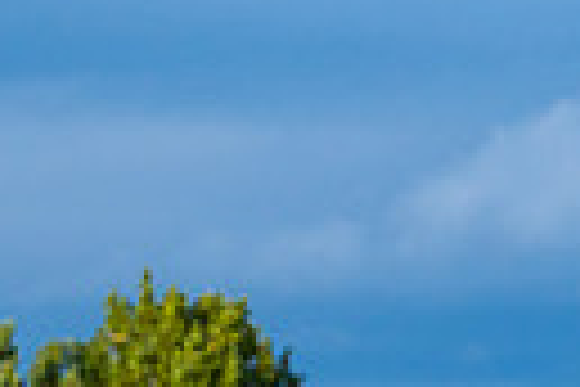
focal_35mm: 608
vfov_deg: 2.3
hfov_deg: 3.4
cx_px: 153
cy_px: 860
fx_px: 9795
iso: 400
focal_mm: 135
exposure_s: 1/3200
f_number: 4
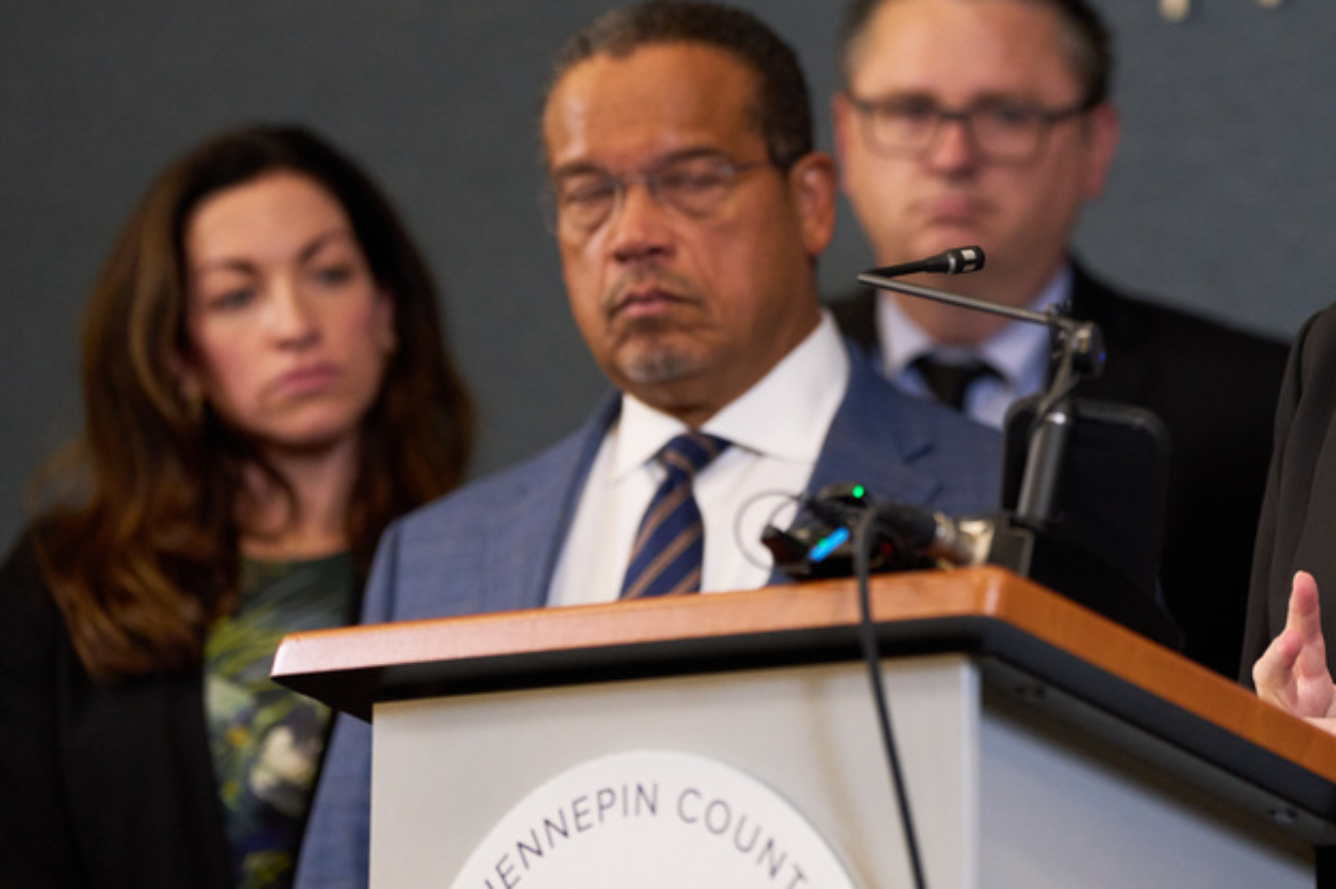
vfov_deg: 6.6
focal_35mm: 208
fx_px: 7715
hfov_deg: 9.9
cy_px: 299
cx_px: 1030
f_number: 2.8
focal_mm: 127
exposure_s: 1/800
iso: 2500
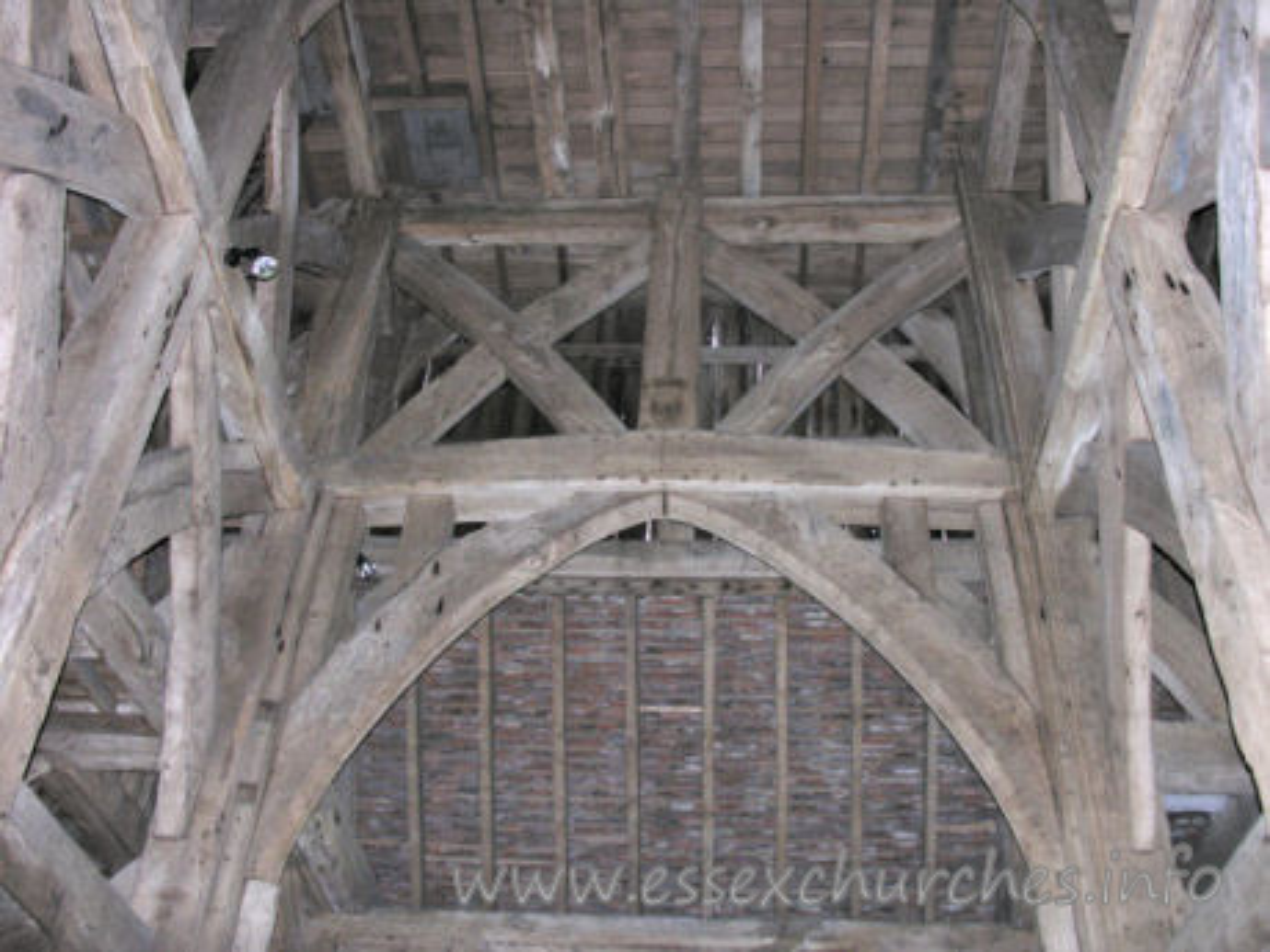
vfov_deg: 40.7
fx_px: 1284
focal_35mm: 35
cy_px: 476
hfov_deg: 52.6
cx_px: 635
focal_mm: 8.9
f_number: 2.8
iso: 200
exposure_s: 1/60.1
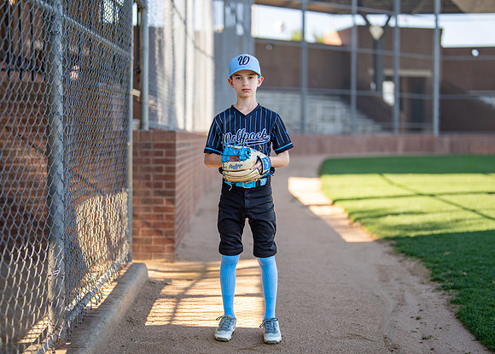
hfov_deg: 32.0
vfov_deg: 23.1
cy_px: 180
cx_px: 244
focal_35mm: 62
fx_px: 865
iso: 125
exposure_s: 1/2000
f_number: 1.2
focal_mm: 50
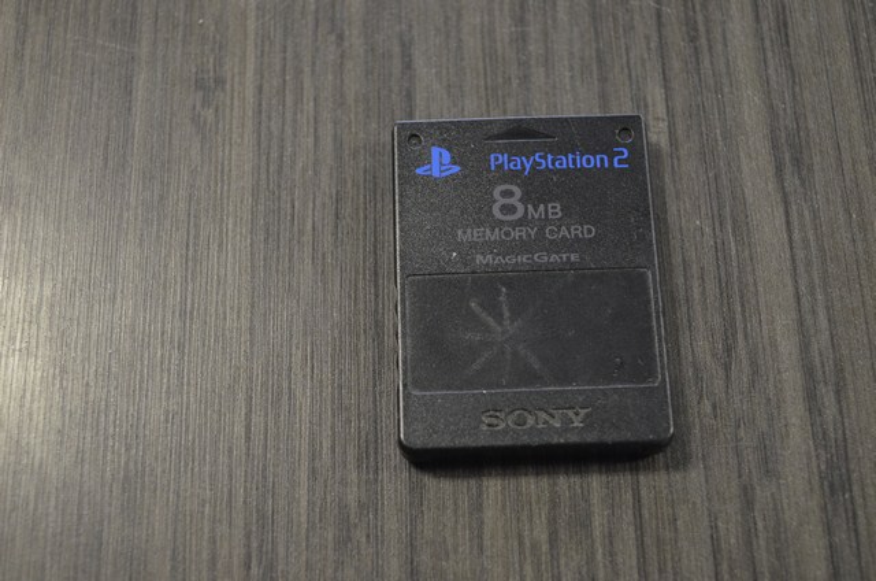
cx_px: 438
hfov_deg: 35.1
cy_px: 290
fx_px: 1384
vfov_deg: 23.7
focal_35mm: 57
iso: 1600
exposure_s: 1/40
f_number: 5
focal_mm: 38
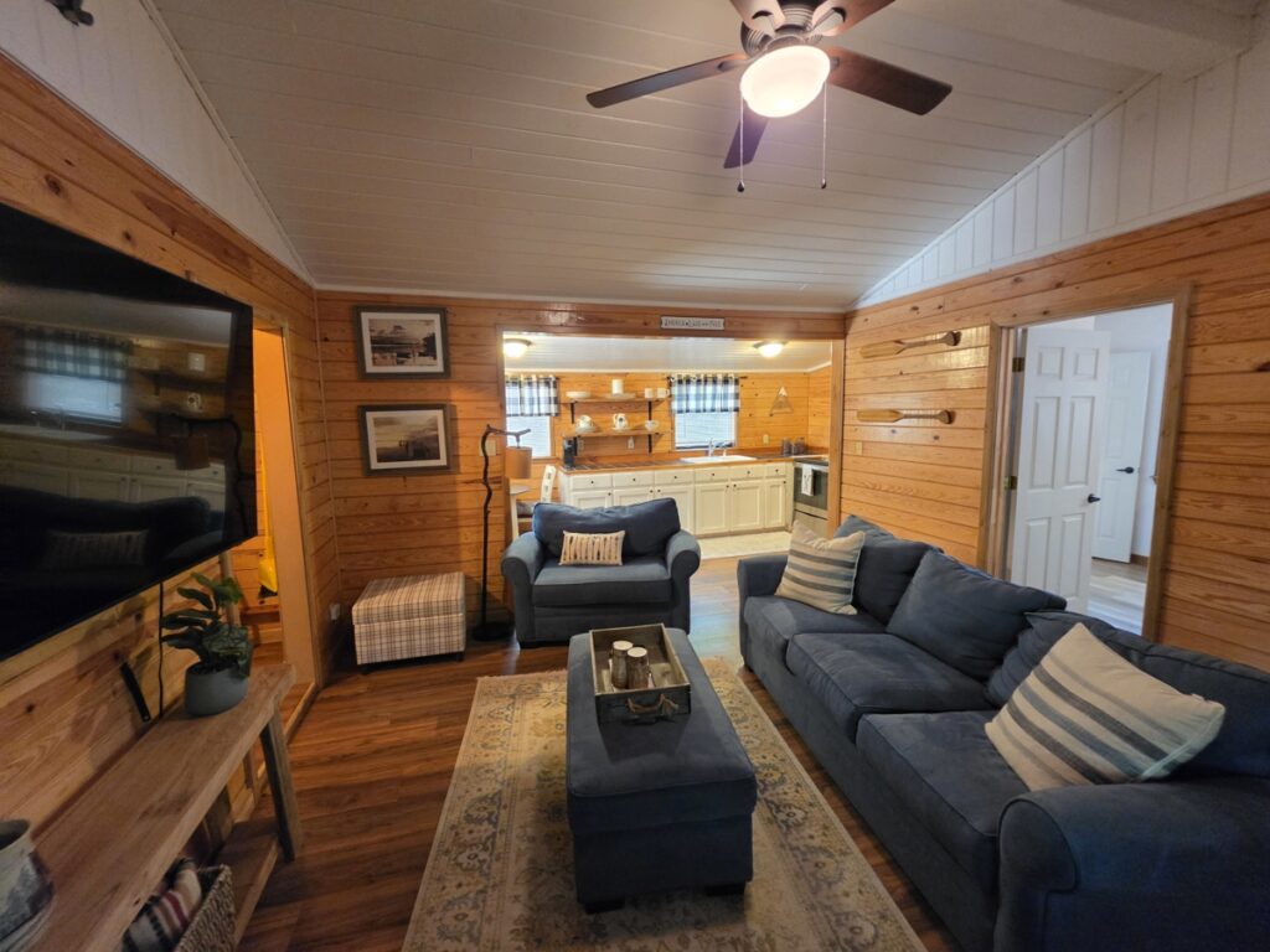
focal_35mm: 13
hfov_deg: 106.2
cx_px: 635
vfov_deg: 89.9
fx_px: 477
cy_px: 476
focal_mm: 2.2
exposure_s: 1/60
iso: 640
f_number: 1.9
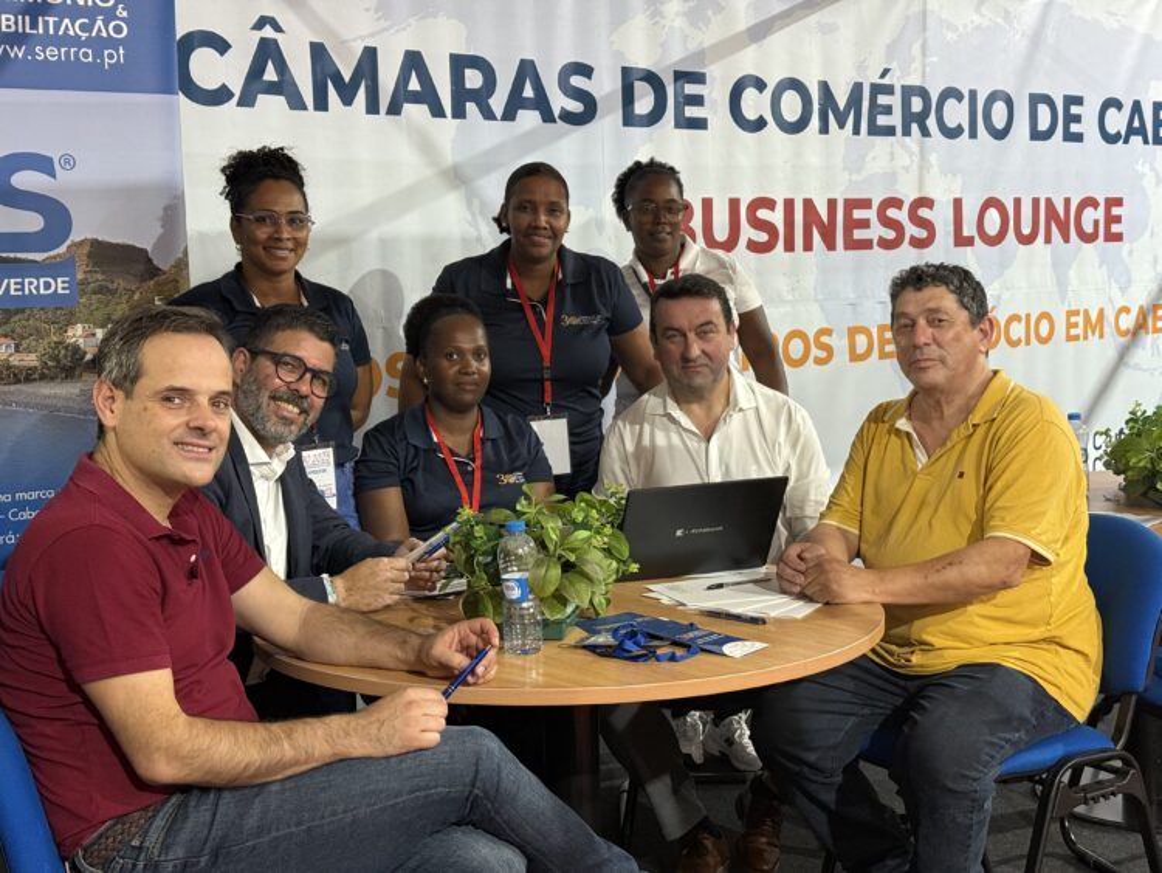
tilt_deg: -5.1
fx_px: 1612
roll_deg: +2.0
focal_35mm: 48
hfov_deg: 39.6
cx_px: 581
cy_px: 436
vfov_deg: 30.3
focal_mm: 6.76
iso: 400
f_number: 1.78
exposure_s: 1/33
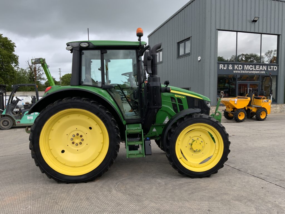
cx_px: 142
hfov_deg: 61.7
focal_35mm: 29
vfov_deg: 48.2
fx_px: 239
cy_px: 107
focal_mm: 3
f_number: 1.8
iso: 16
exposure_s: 1/770
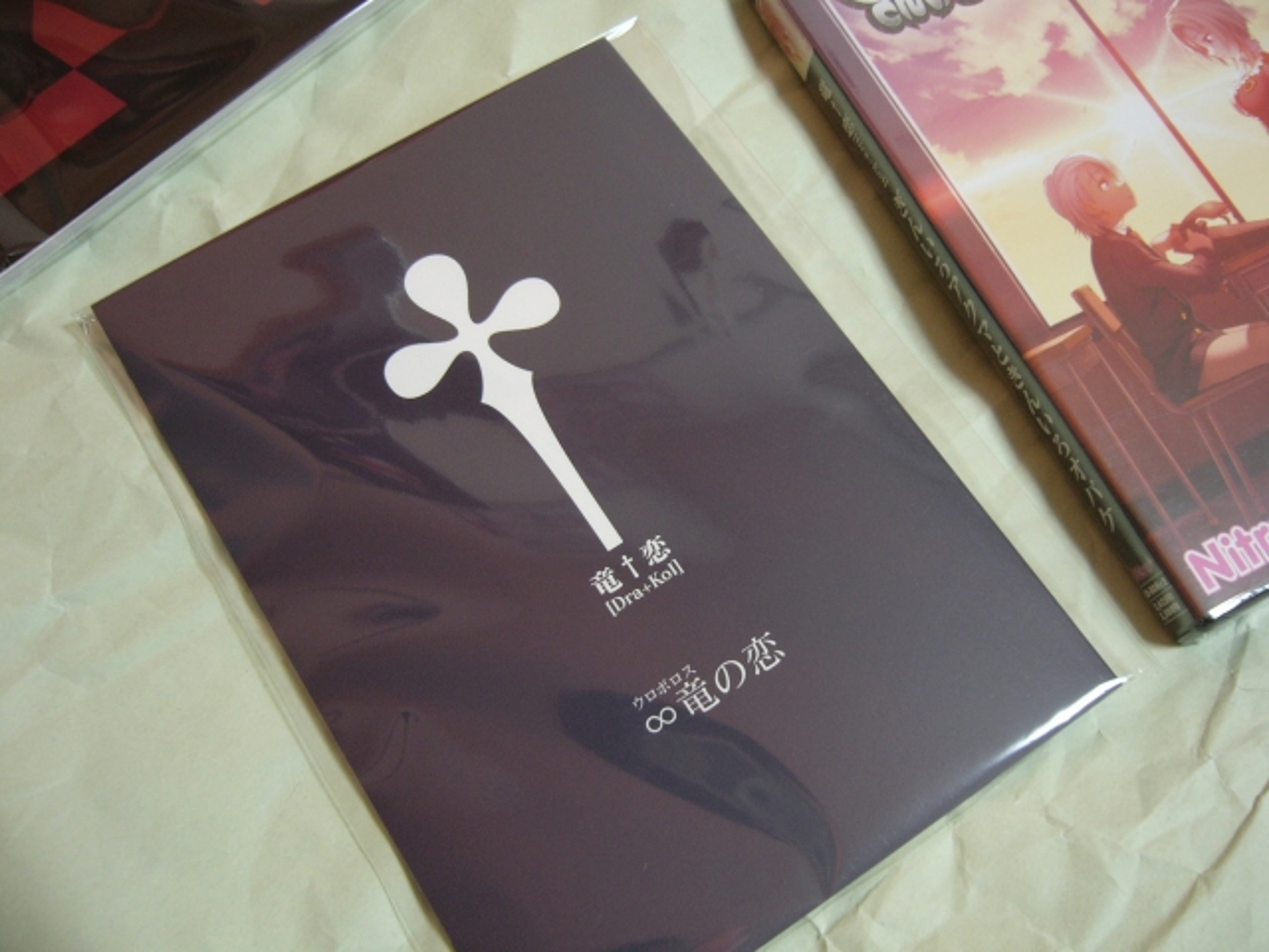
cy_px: 476
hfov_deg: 52.6
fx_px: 1283
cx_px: 634
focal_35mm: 35
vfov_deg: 40.7
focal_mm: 5.8
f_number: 2.8
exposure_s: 1/2.5
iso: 100
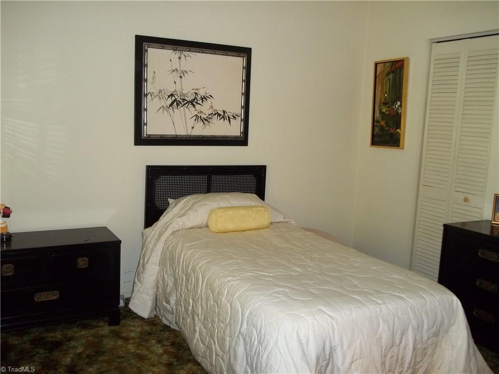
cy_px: 187
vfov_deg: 44.2
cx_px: 250
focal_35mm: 32
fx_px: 461
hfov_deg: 56.8
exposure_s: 1/30
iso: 160
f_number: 2.9
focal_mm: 5.7
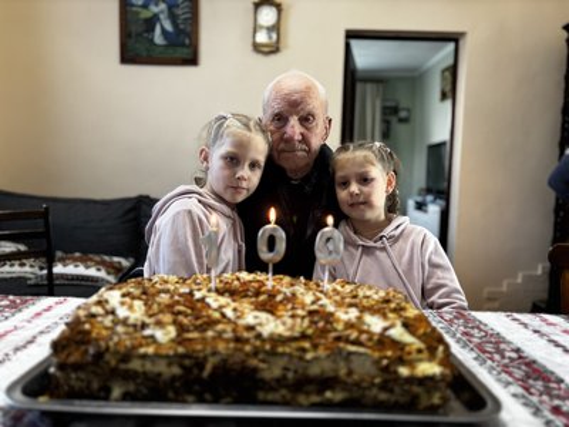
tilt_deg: -5.6
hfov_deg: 67.3
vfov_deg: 53.1
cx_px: 284
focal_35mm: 26
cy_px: 214
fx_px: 427
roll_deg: -1.7
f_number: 1.6
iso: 200
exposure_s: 1/50
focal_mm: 5.96
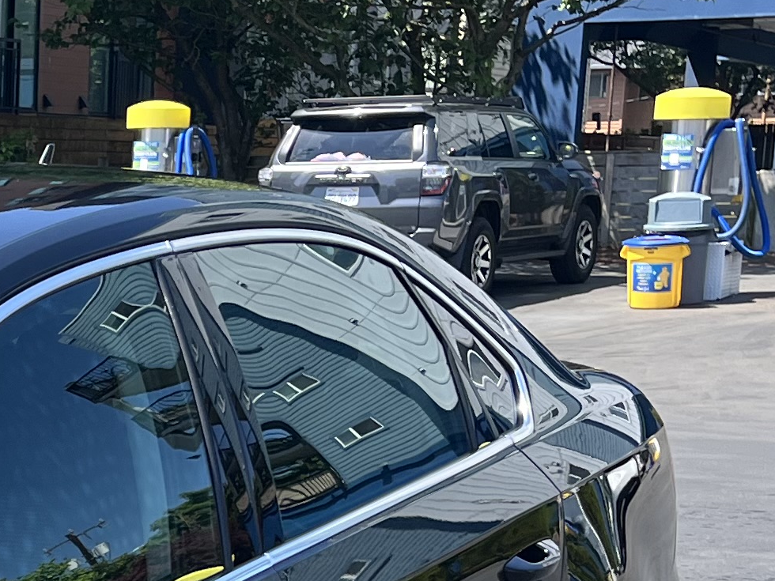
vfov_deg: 13.4
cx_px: -306
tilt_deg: -11.7
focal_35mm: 107
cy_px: 704
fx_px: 2396
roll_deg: -1.2
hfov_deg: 17.0
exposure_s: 1/852
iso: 50
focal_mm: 5.1
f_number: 1.6
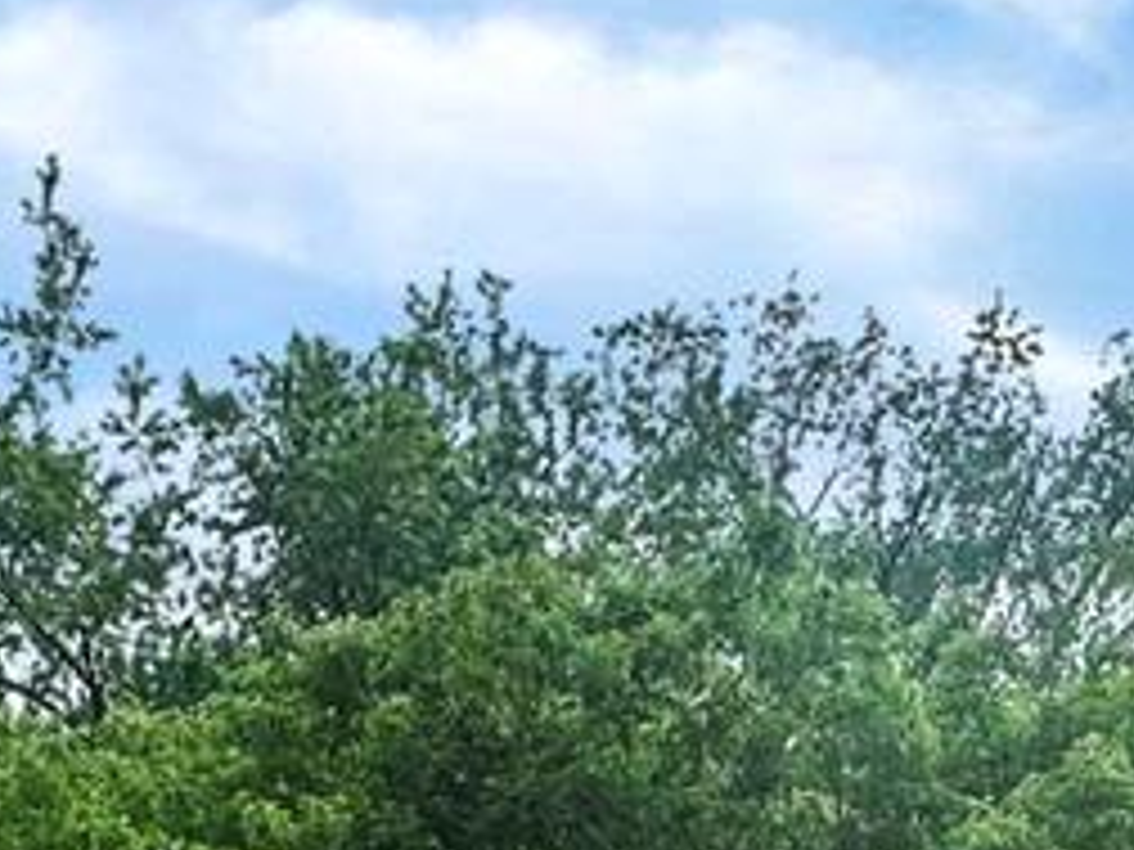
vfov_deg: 13.9
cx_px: 504
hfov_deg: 24.4
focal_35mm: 80
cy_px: 1943
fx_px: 2621
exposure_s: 1/875
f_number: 2.2
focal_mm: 2.22
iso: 50
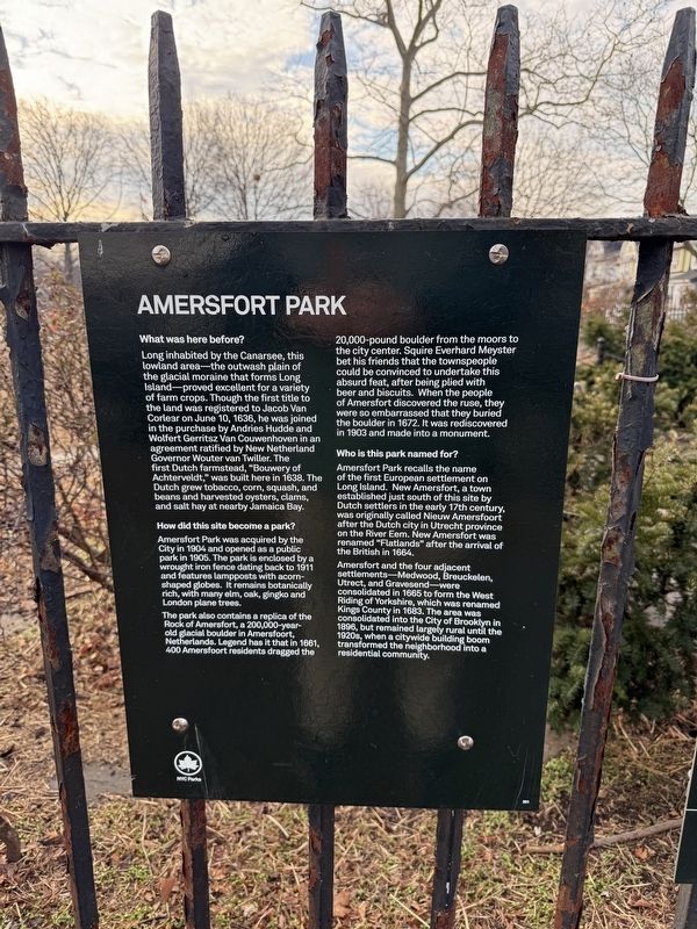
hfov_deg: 56.8
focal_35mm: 24
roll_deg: -1.4
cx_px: 348
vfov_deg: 71.6
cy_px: 464
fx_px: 644
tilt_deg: -12.7
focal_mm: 6.76
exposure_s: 1/660
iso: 100
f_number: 1.78
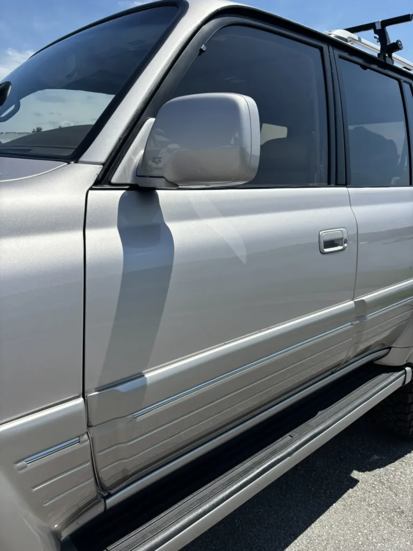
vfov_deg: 67.3
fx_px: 414
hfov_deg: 53.1
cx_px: 206
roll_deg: -3.3
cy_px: 276
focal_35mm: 26
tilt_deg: -13.1
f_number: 1.6
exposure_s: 1/4425
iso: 50
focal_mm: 5.96
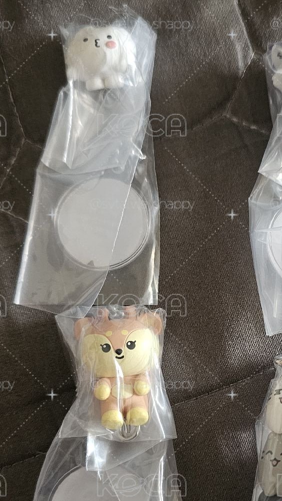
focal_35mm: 48
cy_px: 334
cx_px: 232
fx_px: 638
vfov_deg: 42.3
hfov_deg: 24.5
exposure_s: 1/34.6
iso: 640
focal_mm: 6.3
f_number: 1.7
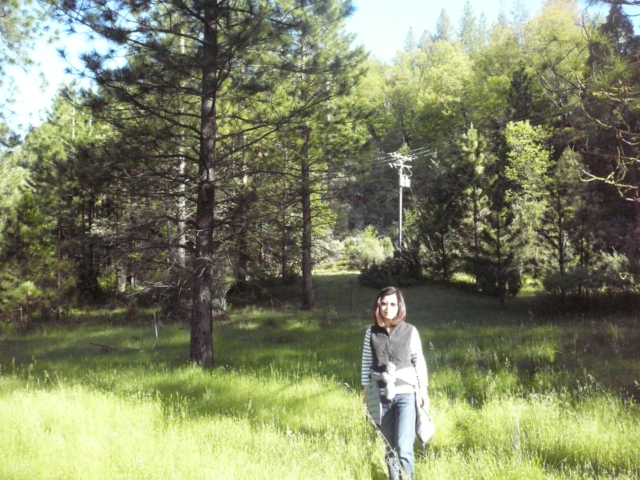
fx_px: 647
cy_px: 240
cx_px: 320
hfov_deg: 52.6
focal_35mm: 35
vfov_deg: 40.7
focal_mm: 5.2
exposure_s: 1/800
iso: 400
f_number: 2.8
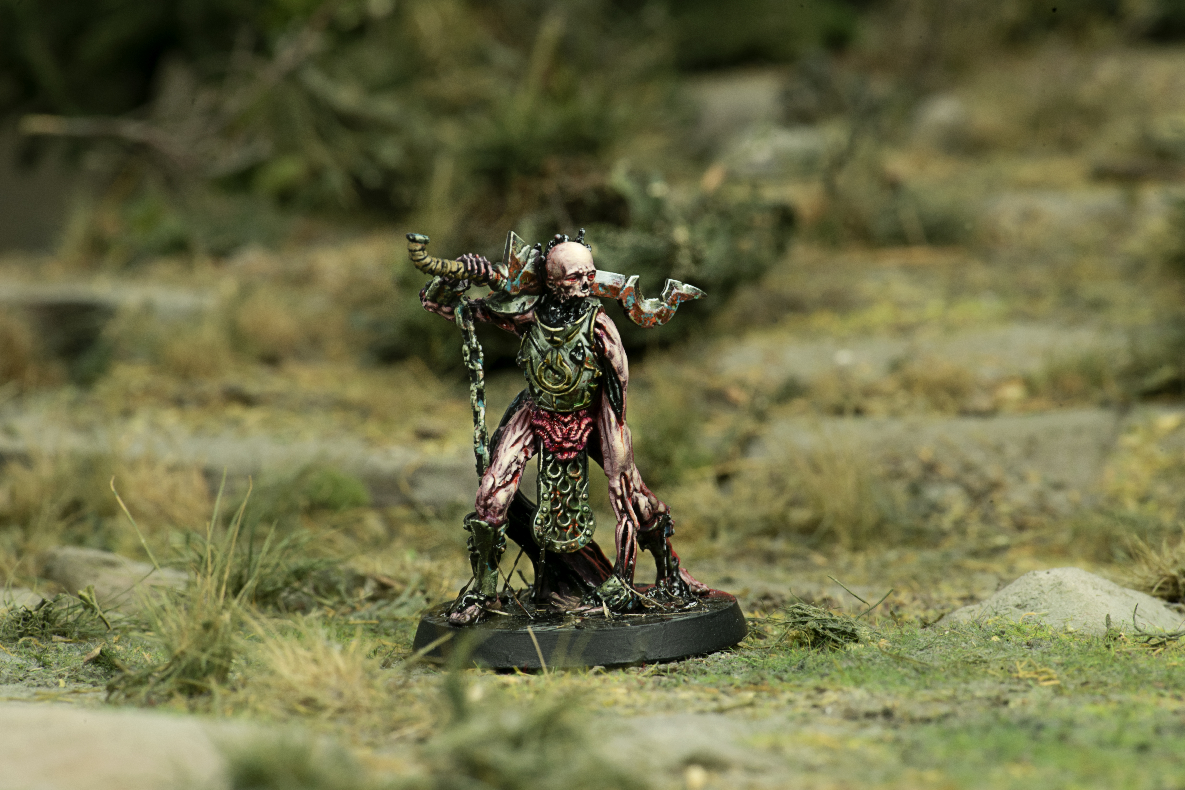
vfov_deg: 12.9
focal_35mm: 106
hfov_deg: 19.3
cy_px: 392
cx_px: 594
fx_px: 3489
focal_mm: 105
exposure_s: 1/2.5
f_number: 22
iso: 250
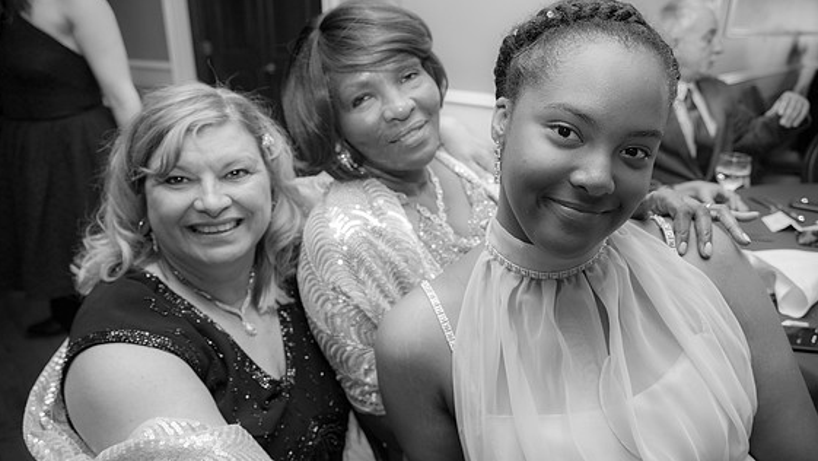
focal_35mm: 26
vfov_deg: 44.3
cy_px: 266
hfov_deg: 71.9
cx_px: 413
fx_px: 564
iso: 1000
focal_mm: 24
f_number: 4
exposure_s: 1/200
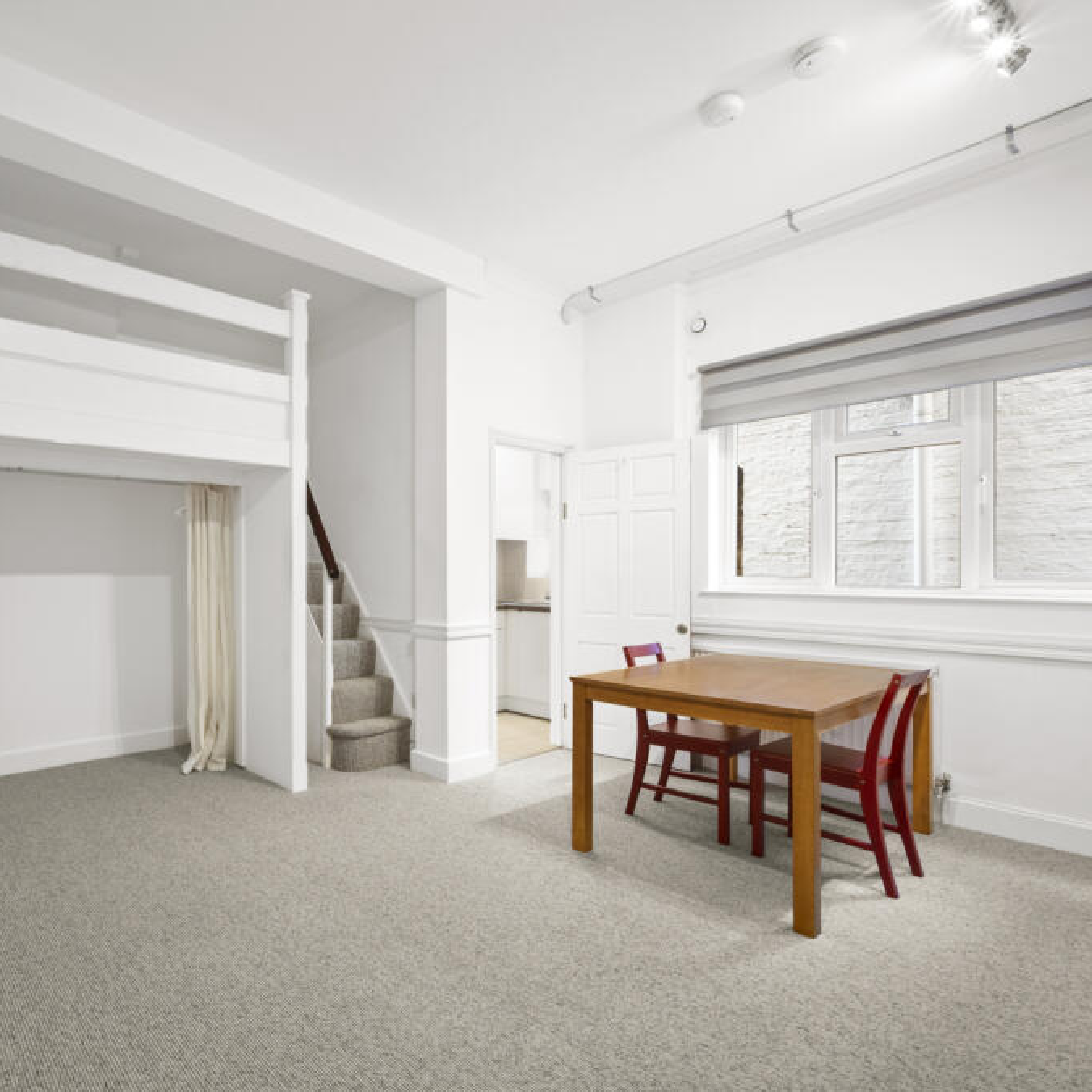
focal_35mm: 18
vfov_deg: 80.7
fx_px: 642
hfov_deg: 77.1
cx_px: 333
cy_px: 547
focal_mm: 14
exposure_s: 3
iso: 200
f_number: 16
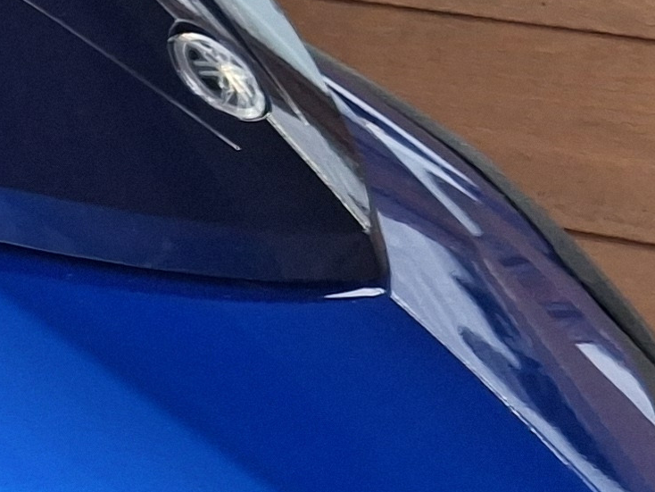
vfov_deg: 9.9
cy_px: 171
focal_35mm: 150
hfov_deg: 10.7
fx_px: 2839
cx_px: -1057
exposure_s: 1/120
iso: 50
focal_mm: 4
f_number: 1.8
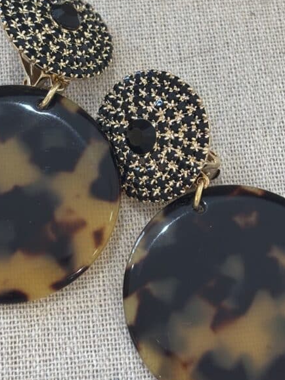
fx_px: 1010
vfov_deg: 21.2
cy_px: 127
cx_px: 129
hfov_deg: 16.1
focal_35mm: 92
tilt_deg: -62.8
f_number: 1.6
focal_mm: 5.96
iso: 64
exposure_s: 1/100
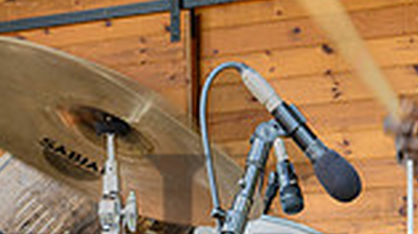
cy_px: 327
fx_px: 1672
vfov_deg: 7.9
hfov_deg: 14.2
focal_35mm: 151
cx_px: 290
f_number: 7.1
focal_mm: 33.5
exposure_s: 1/50
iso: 800
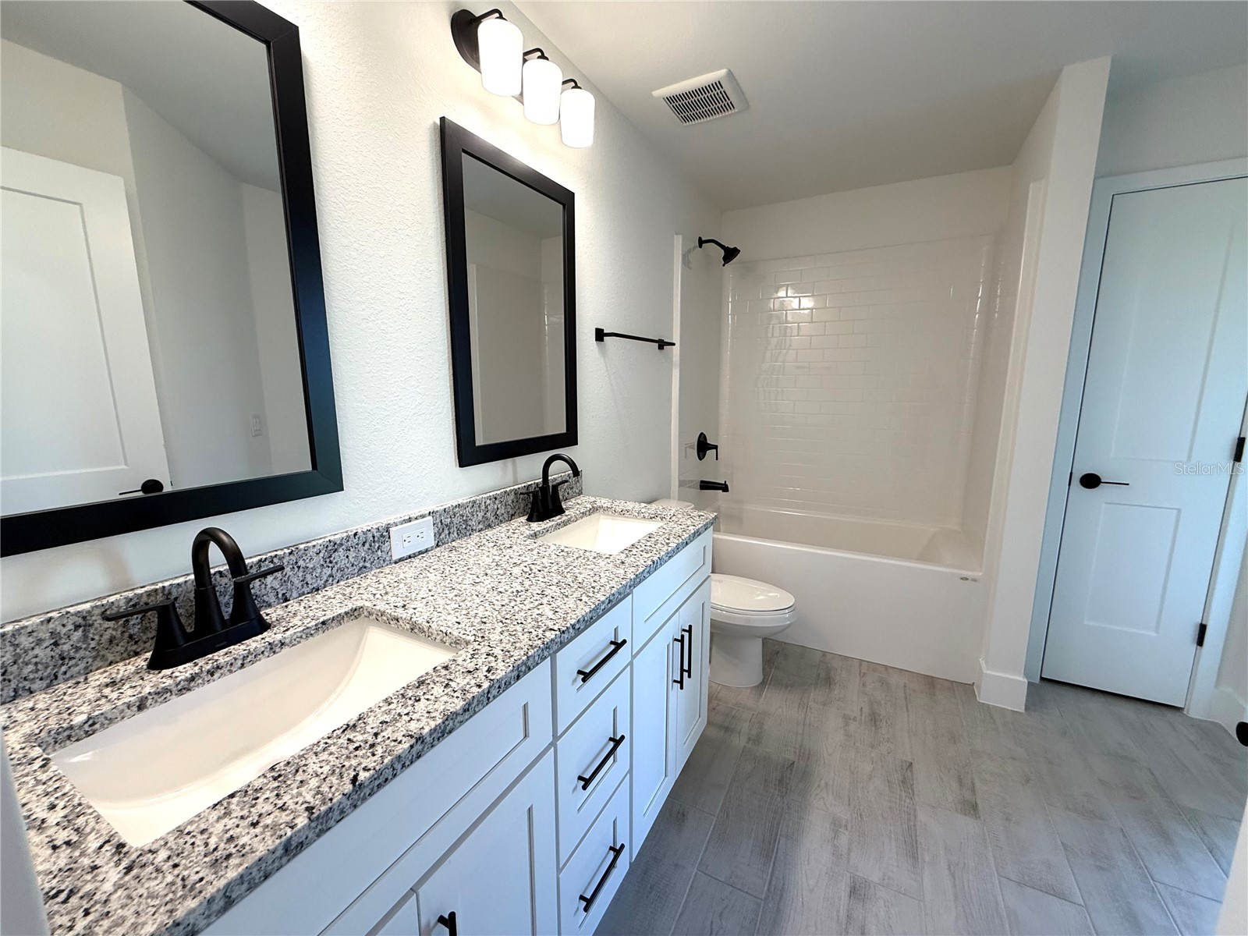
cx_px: 624
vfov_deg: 85.7
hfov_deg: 102.1
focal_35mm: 14
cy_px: 468
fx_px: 505
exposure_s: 1/120
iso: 125
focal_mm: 2.22
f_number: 2.2
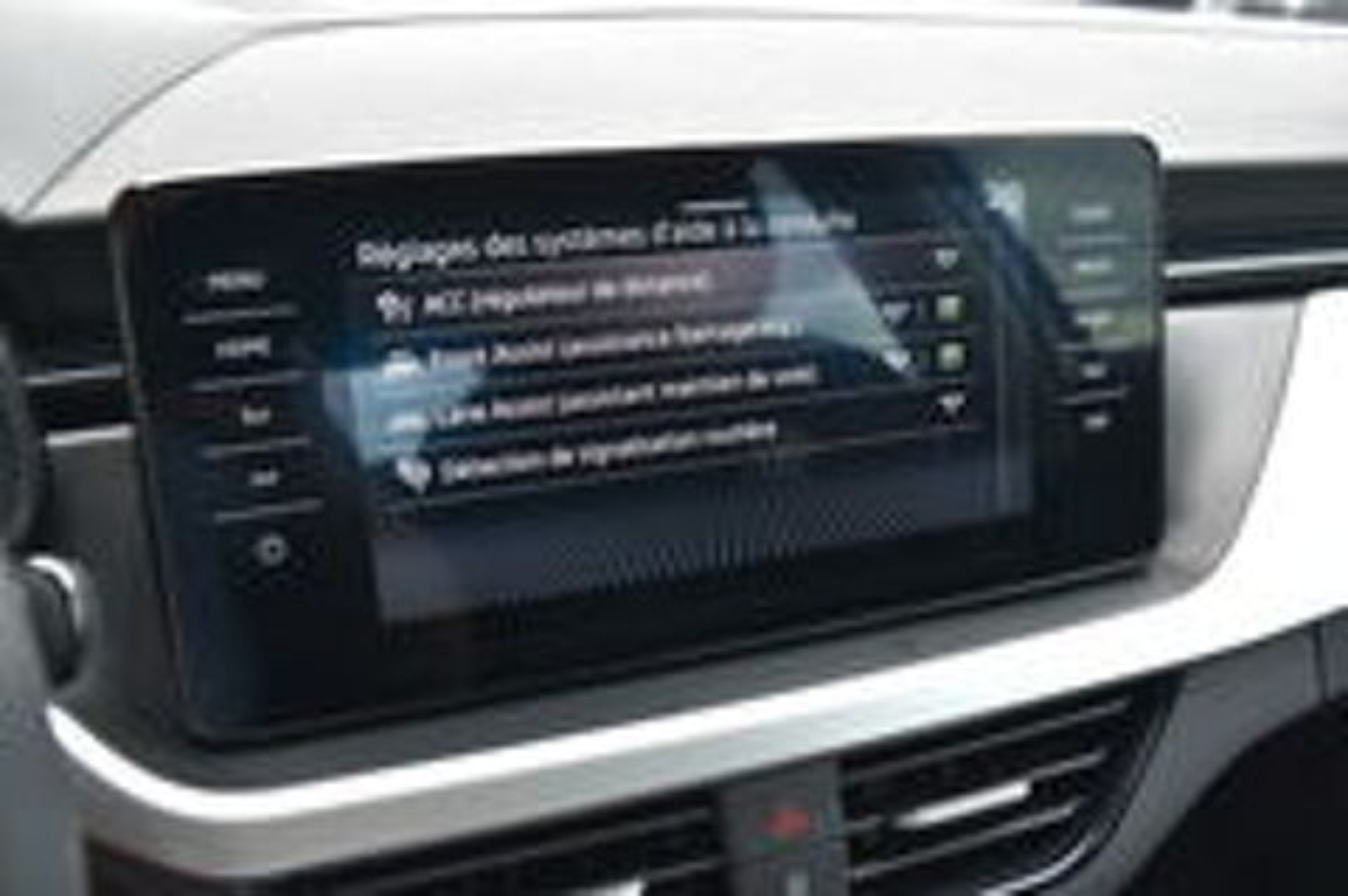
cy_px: 448
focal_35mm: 34
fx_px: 1290
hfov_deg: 55.2
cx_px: 674
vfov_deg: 38.3
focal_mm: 23
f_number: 5
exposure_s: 1/100
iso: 400
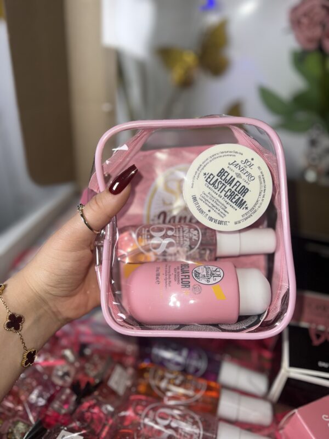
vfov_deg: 67.3
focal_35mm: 26
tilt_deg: -33.4
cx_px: 164
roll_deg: -3.2
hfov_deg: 53.1
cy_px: 220
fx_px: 329
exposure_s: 1/506
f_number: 1.5
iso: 32
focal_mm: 5.7
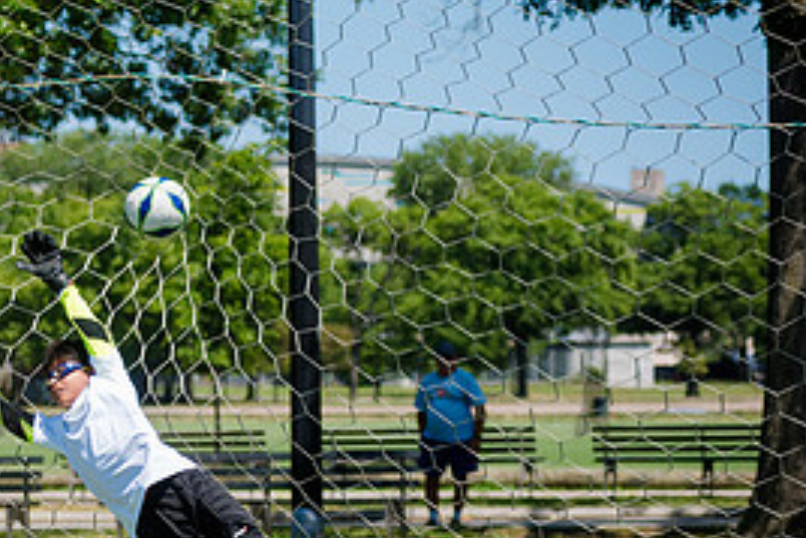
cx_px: -91
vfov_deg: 6.8
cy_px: 392
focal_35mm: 201
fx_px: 4502
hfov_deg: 10.1
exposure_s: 1/1600
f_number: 4
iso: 200
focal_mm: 80
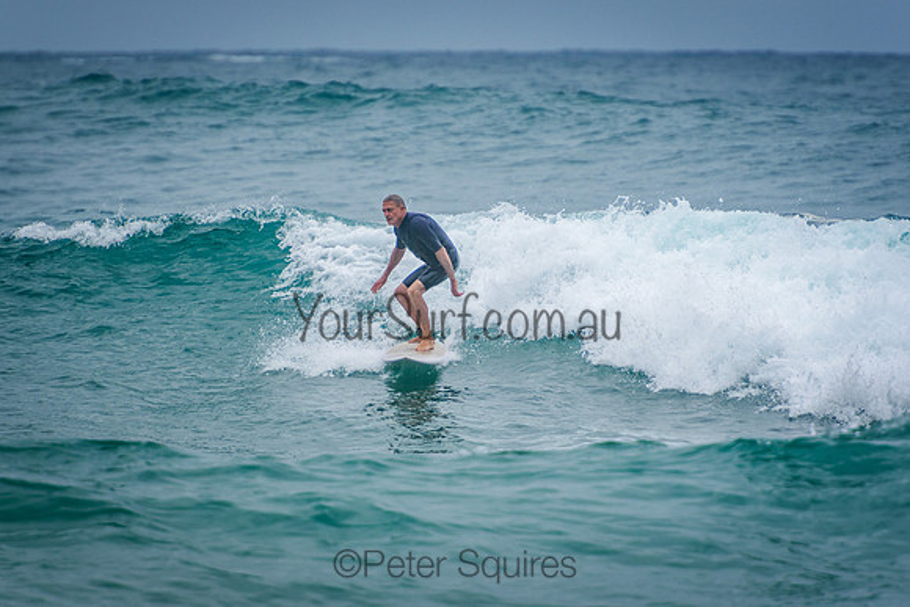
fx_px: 15525
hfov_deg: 3.4
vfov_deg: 2.2
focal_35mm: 614
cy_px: 304
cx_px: 455
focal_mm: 400
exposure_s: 1/2000
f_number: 5.6
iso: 320
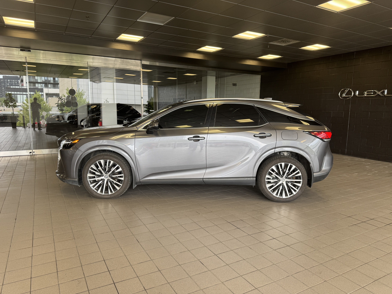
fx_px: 272
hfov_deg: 71.6
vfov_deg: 56.8
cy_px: 147
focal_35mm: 24
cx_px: 196
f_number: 1.78
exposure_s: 1/120
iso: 100
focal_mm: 6.76
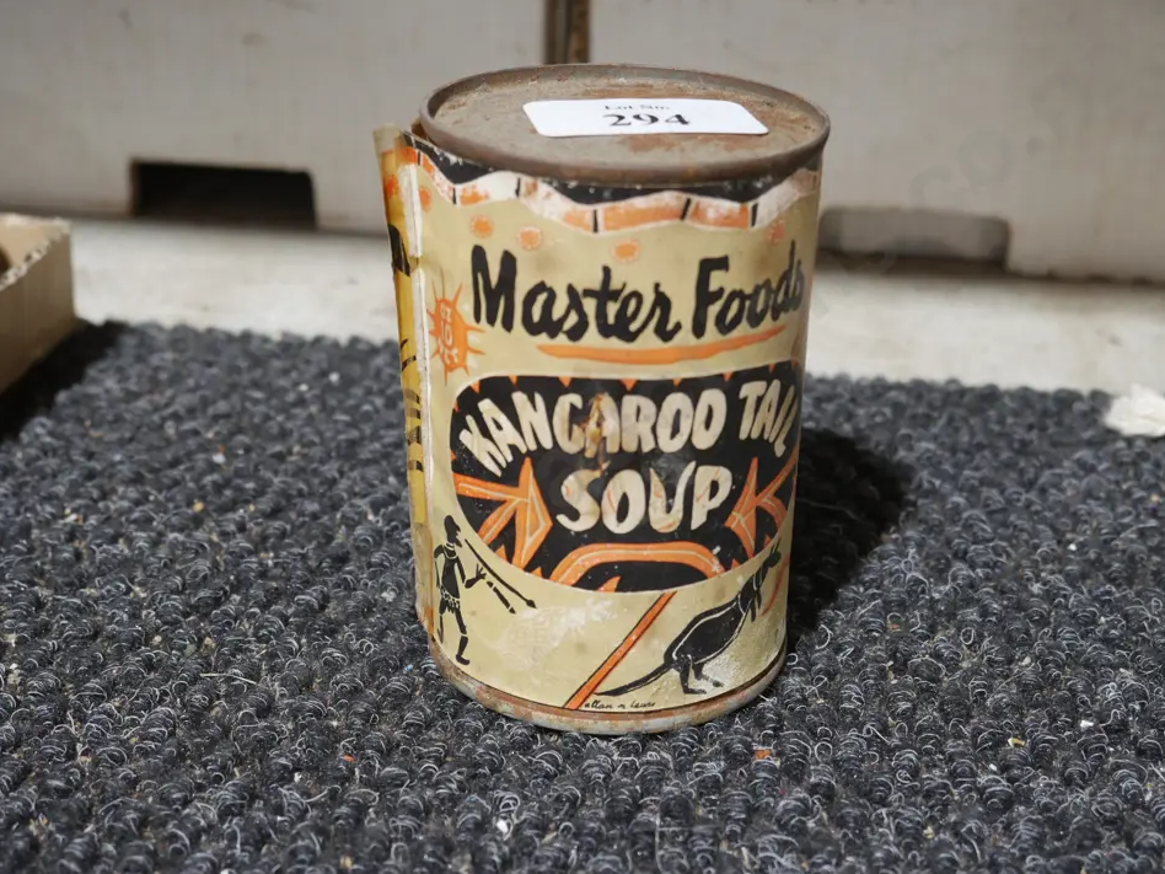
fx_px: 1817
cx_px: 623
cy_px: 430
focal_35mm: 54
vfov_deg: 27.0
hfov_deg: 35.5
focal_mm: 25
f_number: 5.3
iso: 1000
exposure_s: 1/60
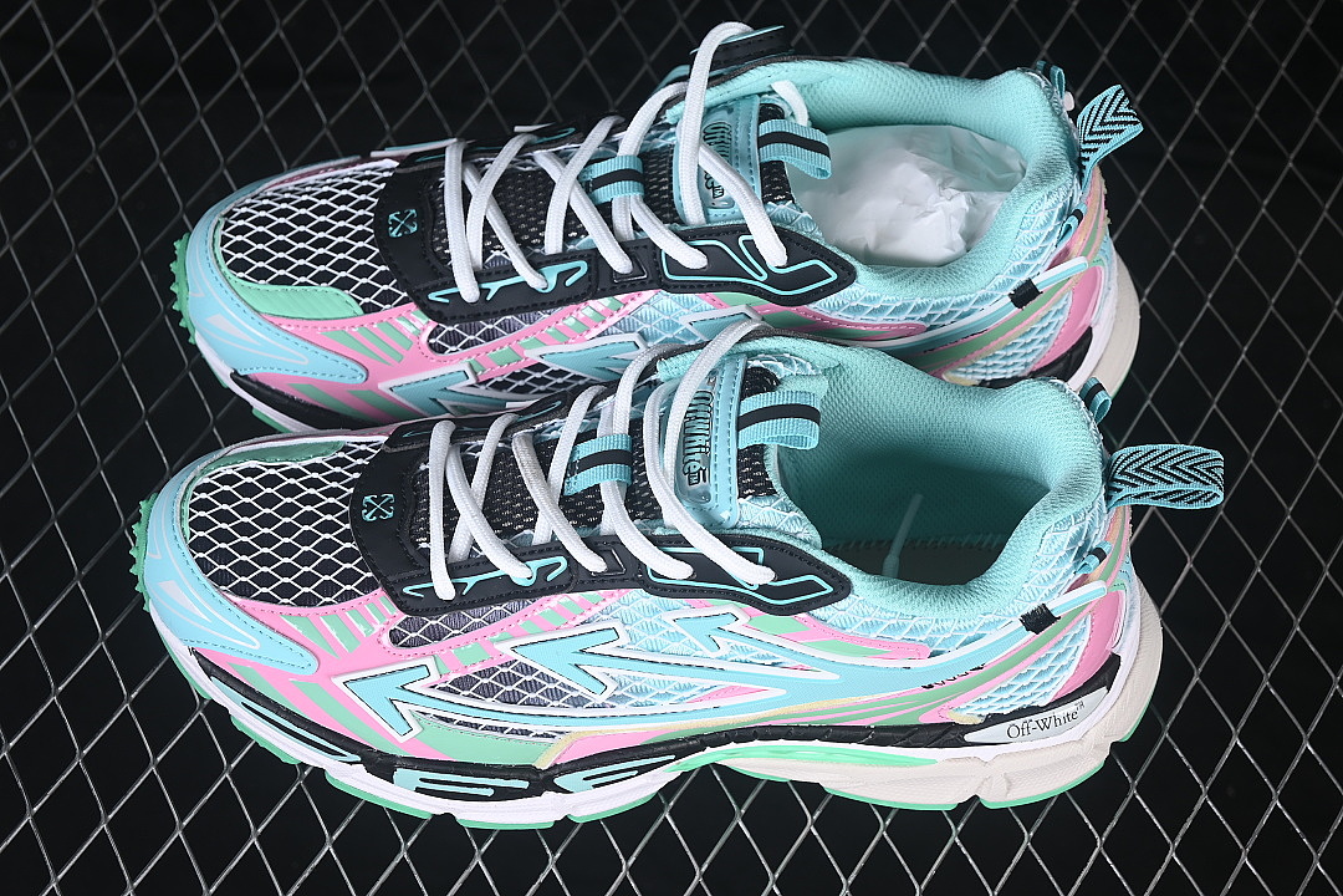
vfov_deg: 18.2
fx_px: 2798
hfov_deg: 27.0
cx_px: 672
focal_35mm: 75
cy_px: 448
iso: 160
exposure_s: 1/80
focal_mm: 50
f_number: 7.1
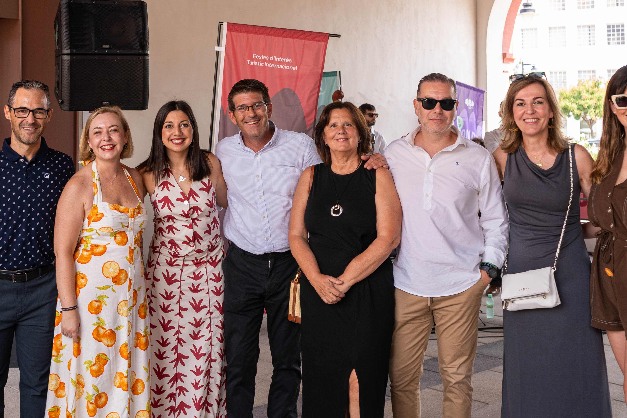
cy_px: 265
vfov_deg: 29.1
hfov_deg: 42.4
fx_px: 801
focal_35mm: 46
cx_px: 232
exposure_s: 1/125
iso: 250
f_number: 5
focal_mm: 28
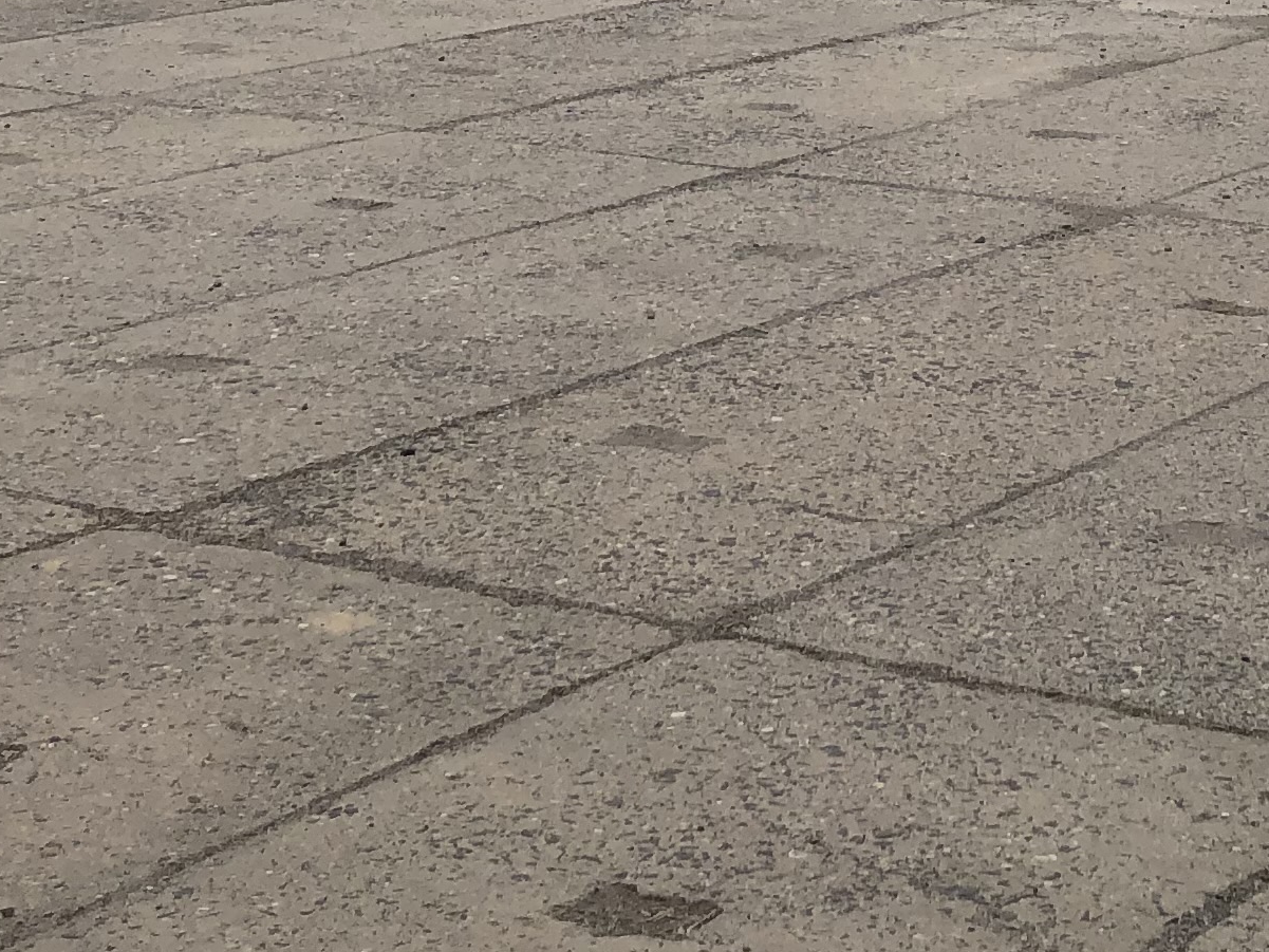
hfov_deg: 20.5
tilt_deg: -0.3
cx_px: 1086
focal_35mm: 94
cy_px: -367
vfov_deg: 14.9
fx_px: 3446
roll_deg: +0.3
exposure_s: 1/1869
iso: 20
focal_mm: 3.99
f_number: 1.8
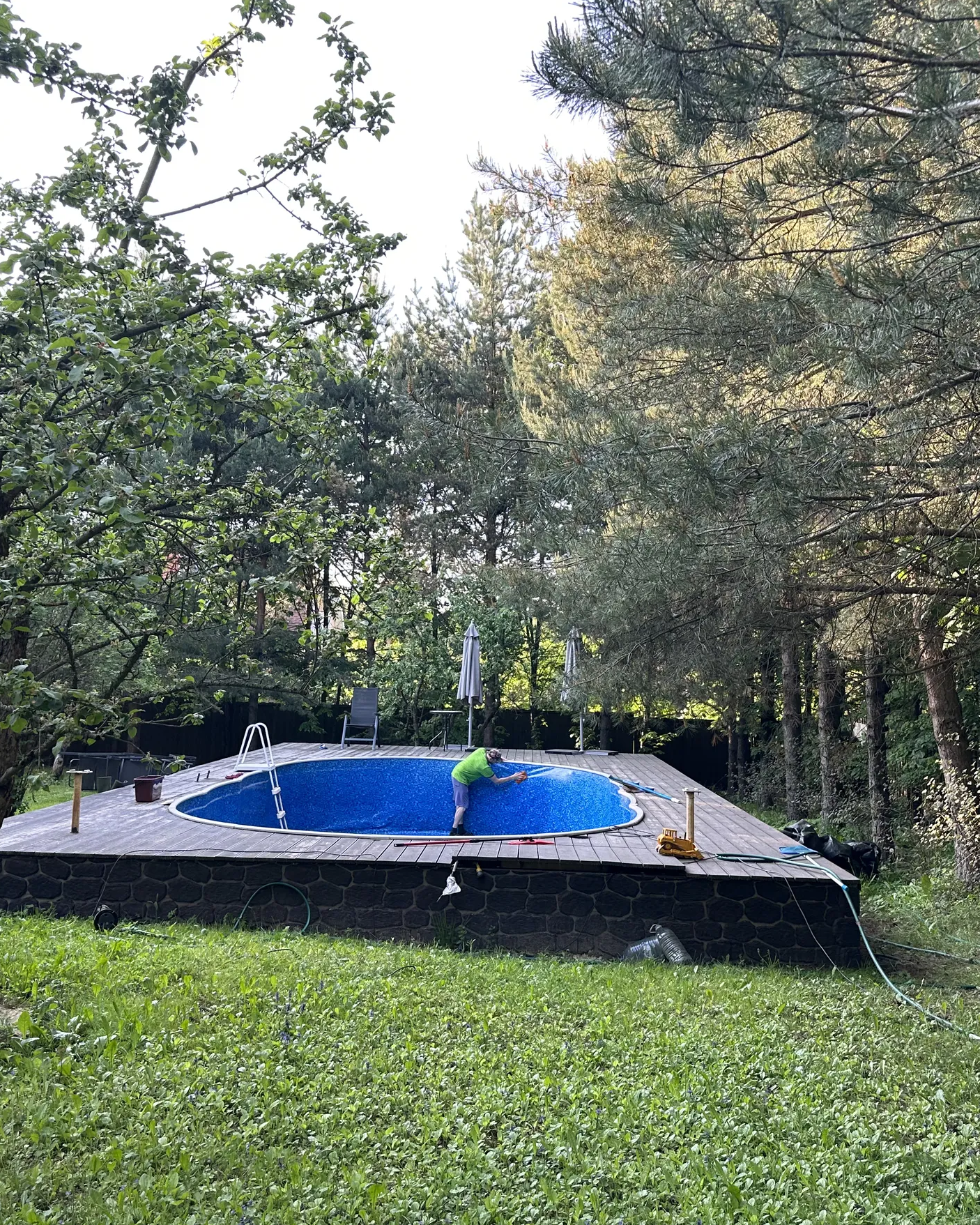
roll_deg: +0.9
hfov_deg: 45.8
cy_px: 602
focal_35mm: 32
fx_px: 1160
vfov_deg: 55.7
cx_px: 450
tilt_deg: +9.9
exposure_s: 1/164
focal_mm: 6.86
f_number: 1.78
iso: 80
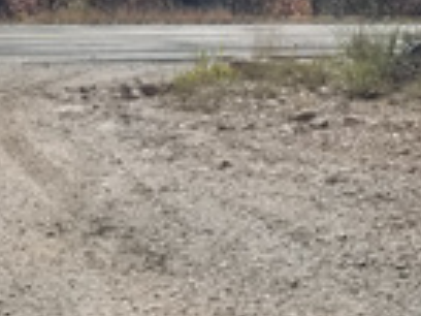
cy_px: -118
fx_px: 1484
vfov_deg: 11.7
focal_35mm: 122
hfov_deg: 16.0
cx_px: 331
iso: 50
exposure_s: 1/3480
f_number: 1.7
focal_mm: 4.25
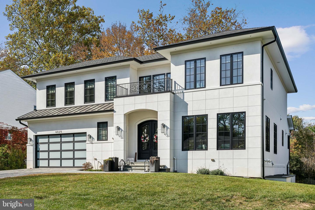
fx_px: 306
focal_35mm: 35
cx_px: 158
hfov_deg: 54.4
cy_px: 105
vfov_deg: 37.9
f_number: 8
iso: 200
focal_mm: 35
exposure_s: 1/500
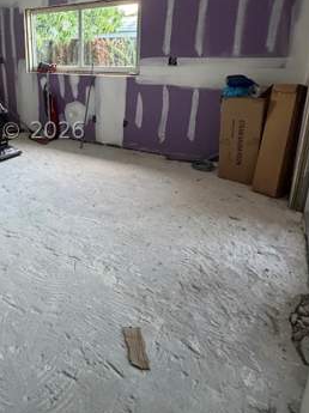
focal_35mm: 26
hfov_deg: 49.5
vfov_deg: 65.2
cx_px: 56
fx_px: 310
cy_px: 130
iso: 640
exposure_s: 1/60
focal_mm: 2.22
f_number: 2.2
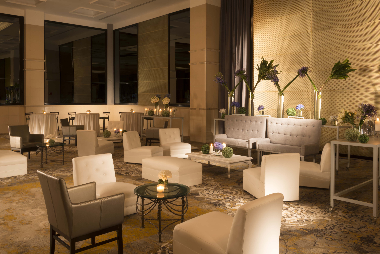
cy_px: 127
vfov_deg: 41.1
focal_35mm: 32
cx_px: 190
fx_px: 338
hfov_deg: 58.7
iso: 64
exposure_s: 20
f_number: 20
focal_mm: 32
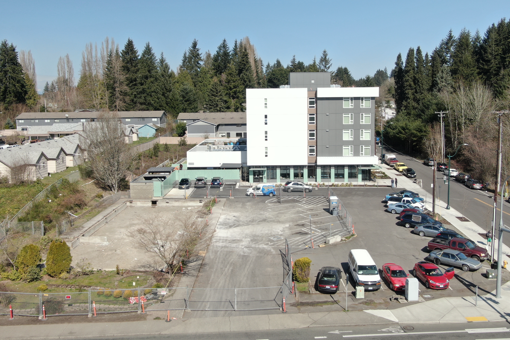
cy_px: 150
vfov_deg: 35.9
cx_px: 253
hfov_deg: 51.9
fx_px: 524
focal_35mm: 37
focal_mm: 5.94
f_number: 3.3
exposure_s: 1/320
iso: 100
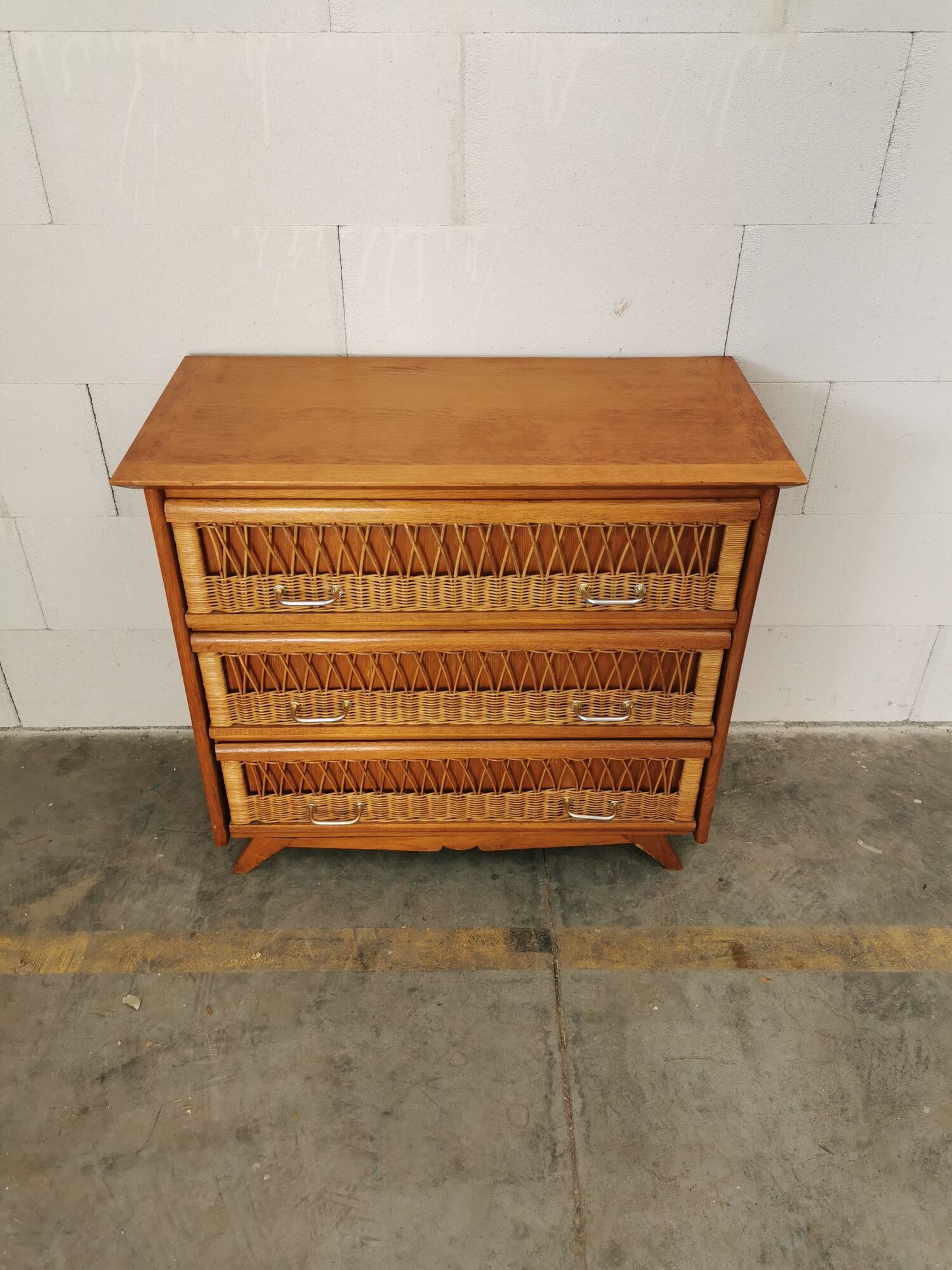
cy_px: 635
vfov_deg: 65.3
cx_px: 476
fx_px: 990
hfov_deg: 51.4
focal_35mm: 27
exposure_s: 1/50
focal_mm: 5.58
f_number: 1.8
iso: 100
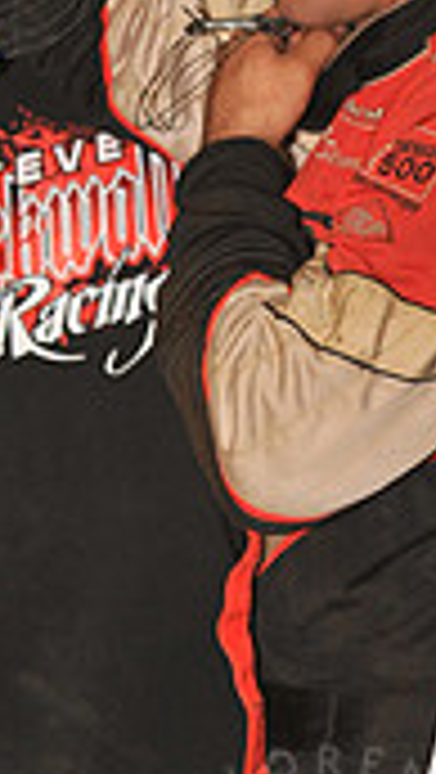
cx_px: 328
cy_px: 450
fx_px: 8718
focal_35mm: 425
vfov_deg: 5.1
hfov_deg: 2.9
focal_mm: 155
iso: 500
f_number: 6.3
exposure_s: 1/320
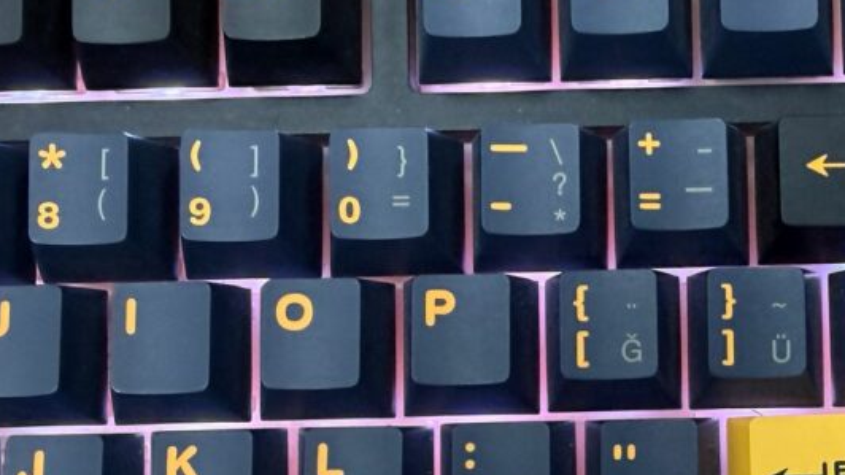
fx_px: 1322
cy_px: 419
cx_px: 813
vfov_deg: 20.0
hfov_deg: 33.0
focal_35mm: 59
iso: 320
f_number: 2.2
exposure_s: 1/56
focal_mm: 2.22
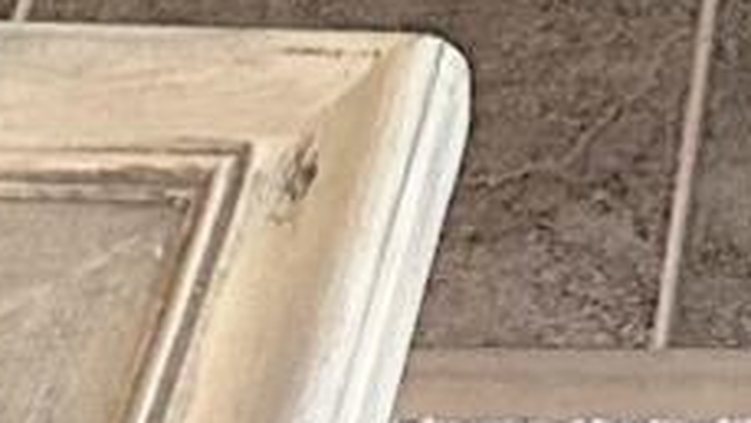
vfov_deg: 3.9
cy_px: -2528
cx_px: 1204
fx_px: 4542
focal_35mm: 228
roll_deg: +0.3
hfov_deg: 9.2
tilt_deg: -5.5
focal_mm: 6.86
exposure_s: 1/60
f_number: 1.78
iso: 400
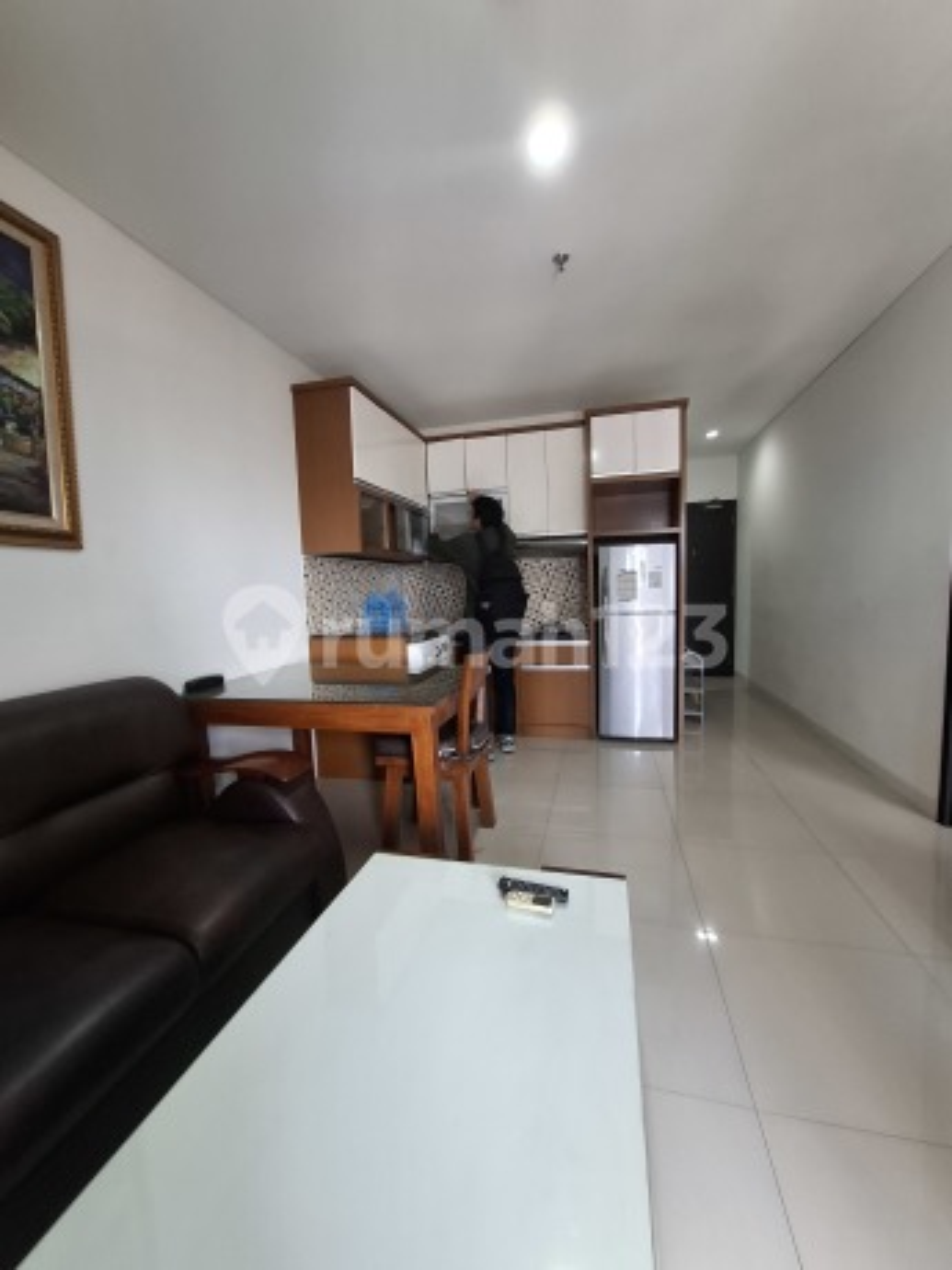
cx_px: 476
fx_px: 477
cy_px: 635
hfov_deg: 89.9
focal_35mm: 13
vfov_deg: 106.2
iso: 160
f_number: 2.2
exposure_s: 1/33
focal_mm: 1.74
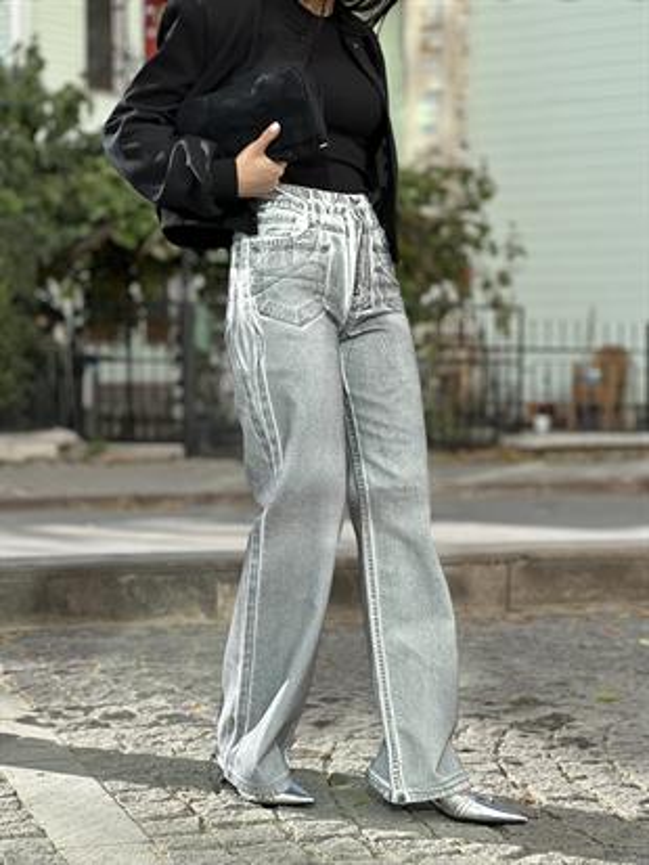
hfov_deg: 19.1
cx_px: 324
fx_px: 1924
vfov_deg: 25.3
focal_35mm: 77
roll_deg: -0.5
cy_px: 432
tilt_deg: -3.6
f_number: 2.8
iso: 32
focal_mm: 9
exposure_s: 1/359
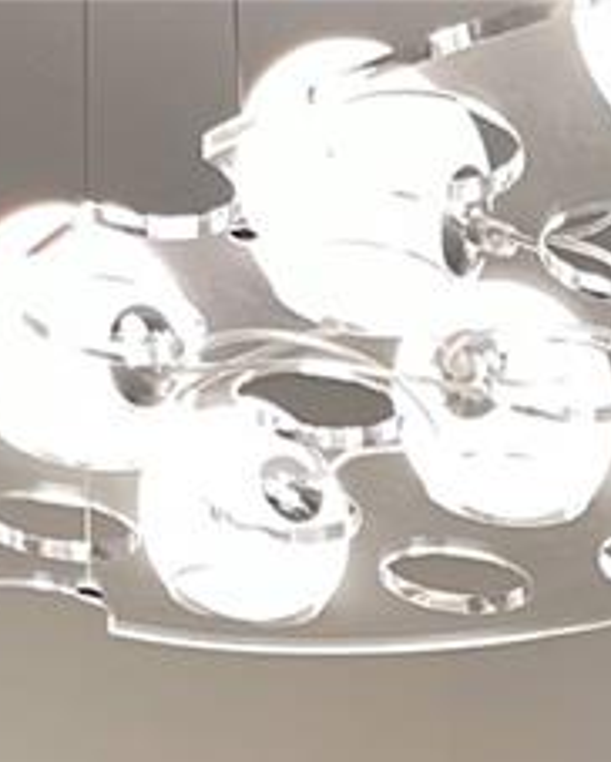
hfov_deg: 10.6
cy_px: 2011
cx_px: 1188
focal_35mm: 134
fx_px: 3025
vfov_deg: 11.2
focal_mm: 5.1
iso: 100
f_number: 1.6
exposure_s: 1/60
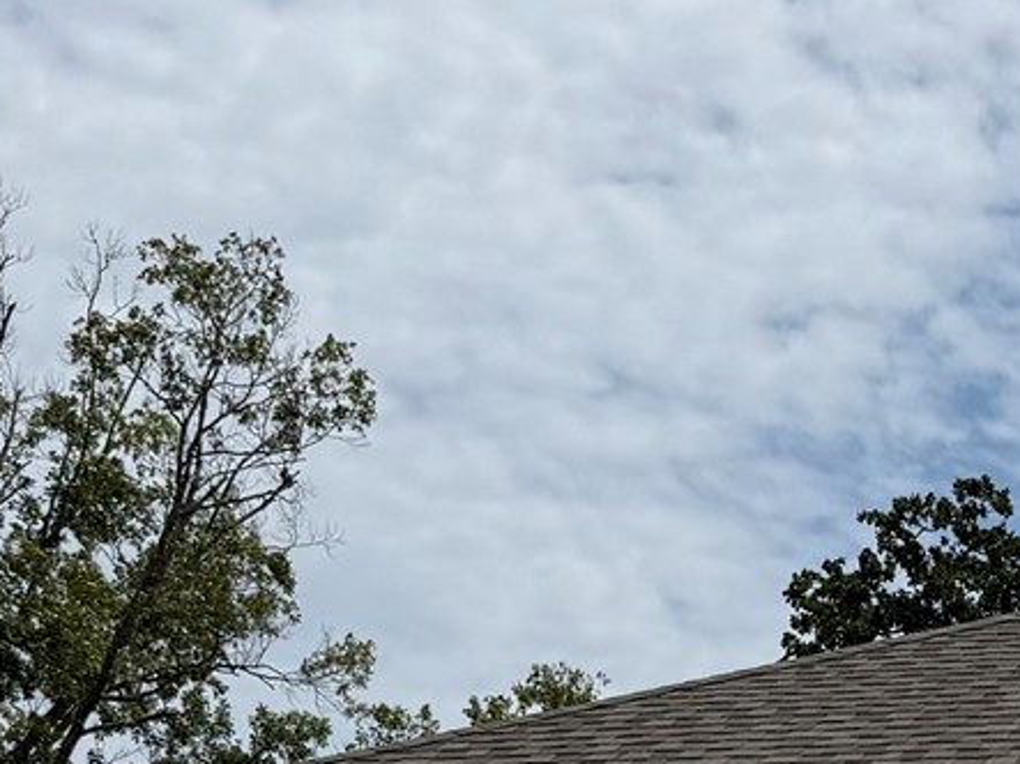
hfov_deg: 17.2
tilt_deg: +5.2
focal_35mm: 111
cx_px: 1087
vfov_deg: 12.4
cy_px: 1268
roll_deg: -0.7
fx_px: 3270
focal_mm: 6.76
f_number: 1.78
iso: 80
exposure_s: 1/14286
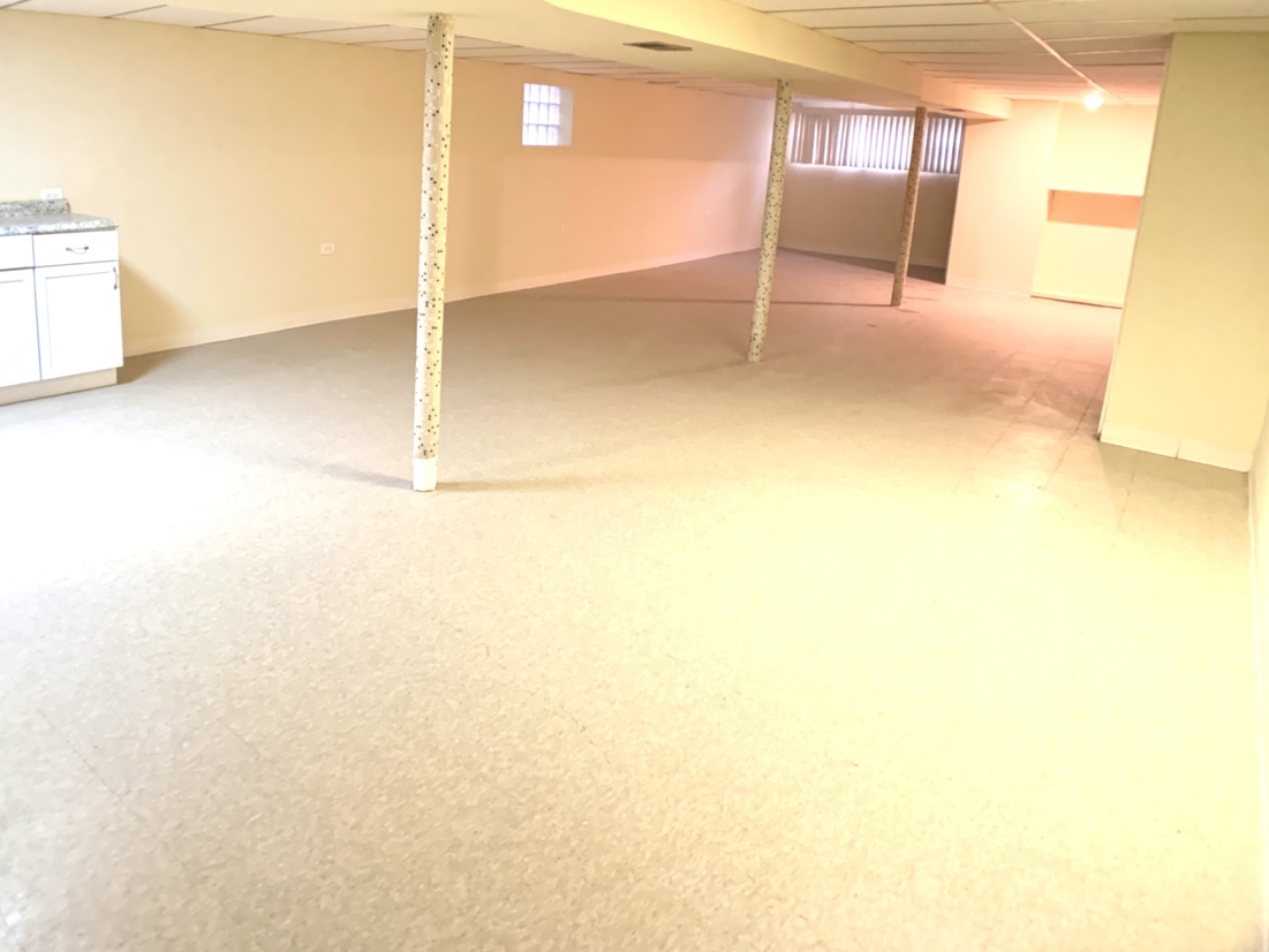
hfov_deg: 53.2
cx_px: 453
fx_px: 1247
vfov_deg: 41.4
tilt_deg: -12.5
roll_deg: -1.2
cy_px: 338
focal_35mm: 34
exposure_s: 1/53
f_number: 1.8
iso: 400
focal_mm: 4.25
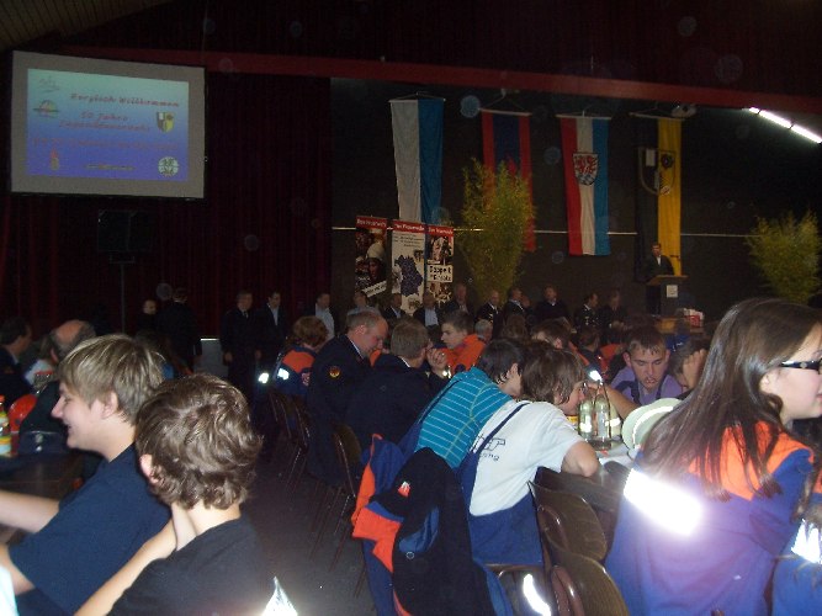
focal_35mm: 34
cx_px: 411
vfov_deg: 41.8
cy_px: 308
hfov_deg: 54.0
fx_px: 807
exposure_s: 1/60
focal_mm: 5.6
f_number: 2.7
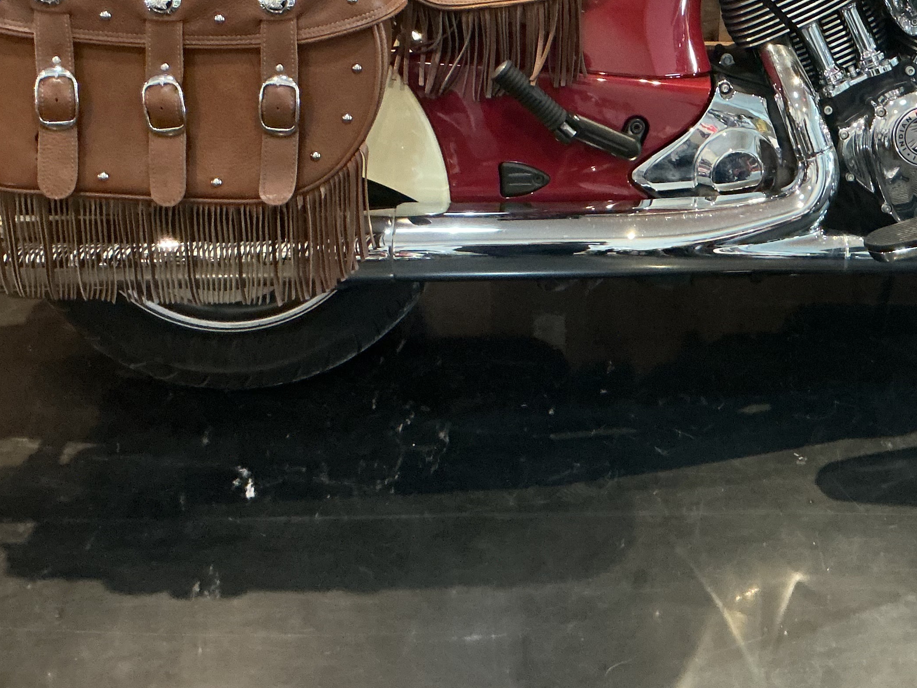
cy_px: 42
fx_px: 1483
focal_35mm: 56
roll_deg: -2.4
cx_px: 734
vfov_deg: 25.1
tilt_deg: -22.0
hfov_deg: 33.4
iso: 320
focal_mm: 3
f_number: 1.8
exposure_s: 1/30
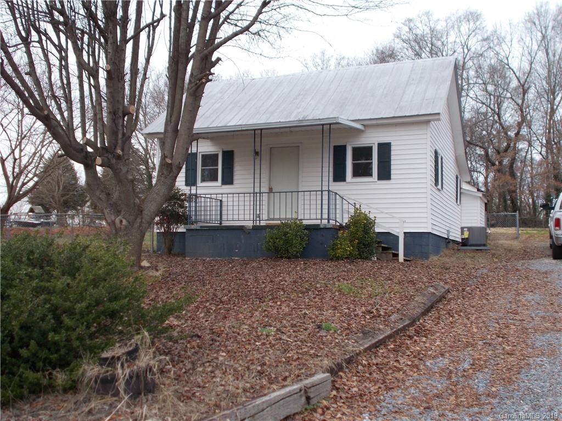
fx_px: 633
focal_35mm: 39
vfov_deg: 36.8
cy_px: 210
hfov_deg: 47.9
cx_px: 281
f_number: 3.9
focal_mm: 6.9
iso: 80
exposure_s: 1/250
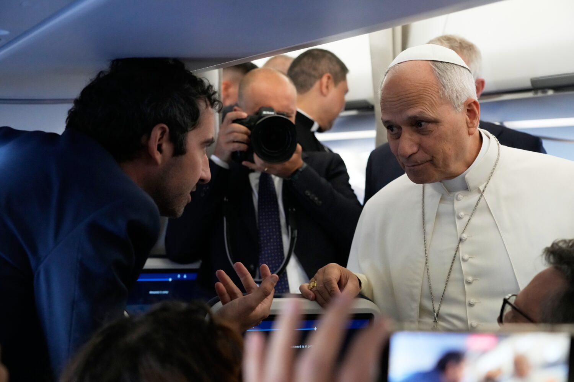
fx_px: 925
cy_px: 191
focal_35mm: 58
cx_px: 287
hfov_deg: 34.5
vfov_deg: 23.4
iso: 5000
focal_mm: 58
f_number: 4.5
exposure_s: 1/400
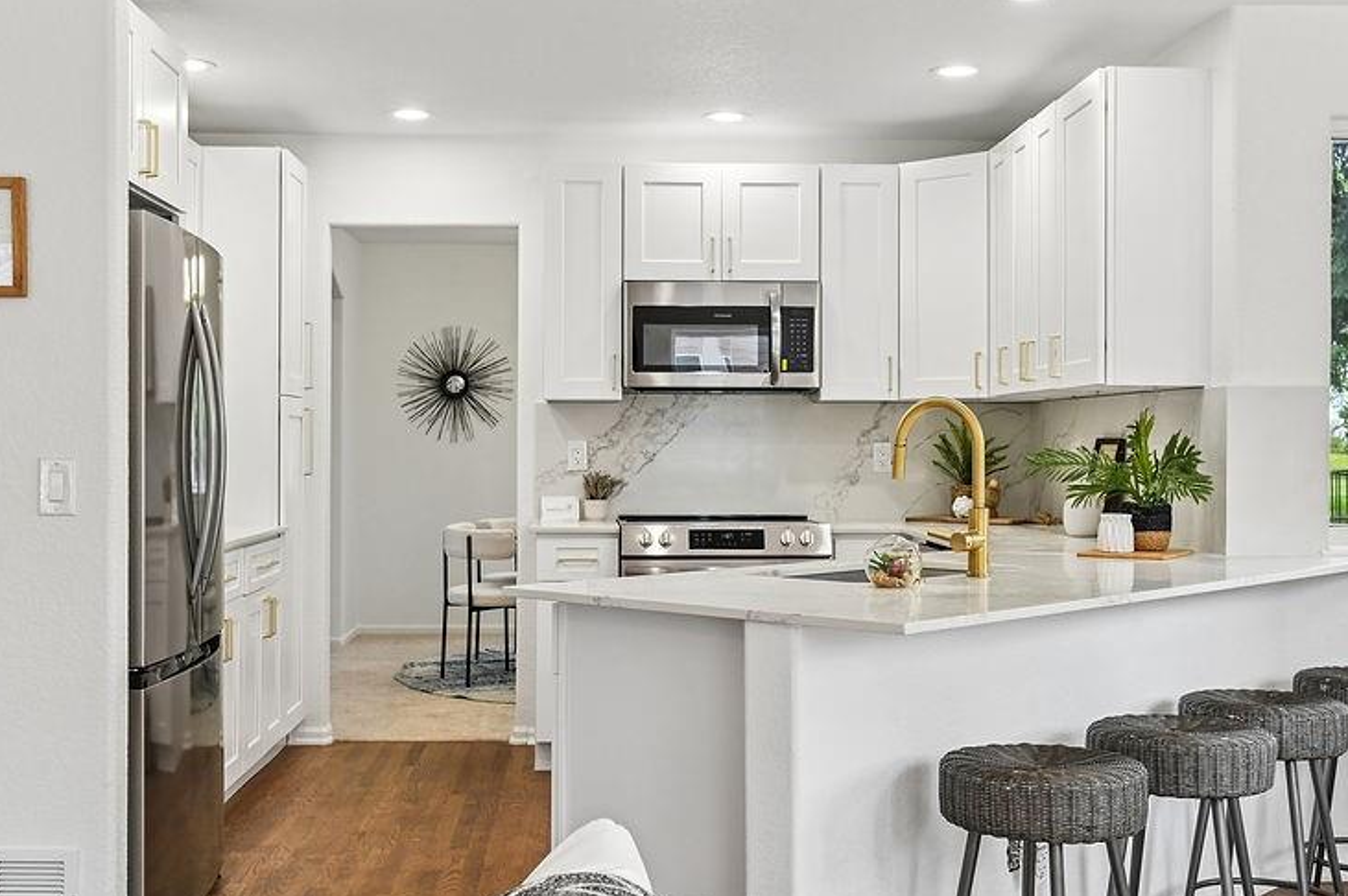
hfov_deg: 46.4
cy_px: 443
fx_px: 1571
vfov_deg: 31.8
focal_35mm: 42
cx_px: 656
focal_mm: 30
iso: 400
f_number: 10
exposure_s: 1/40
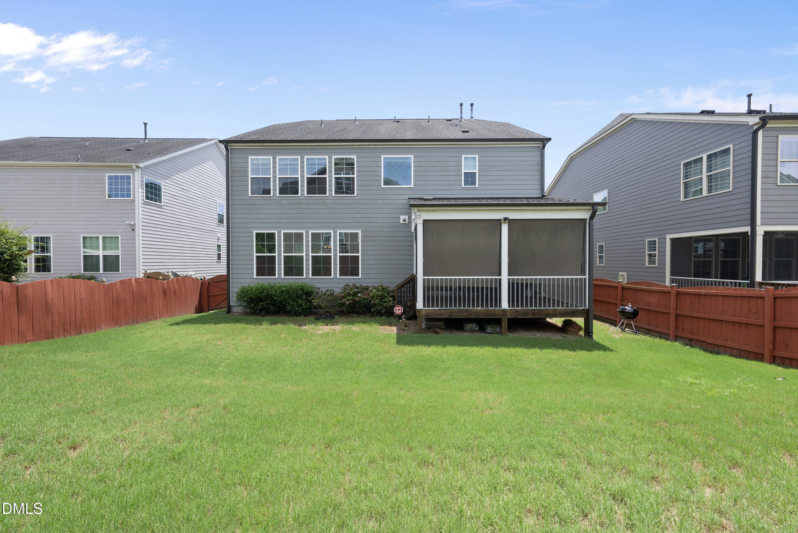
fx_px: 310
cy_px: 266
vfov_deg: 81.3
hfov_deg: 104.2
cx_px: 399
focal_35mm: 14
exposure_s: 1/50
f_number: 7.1
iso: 80
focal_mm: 14
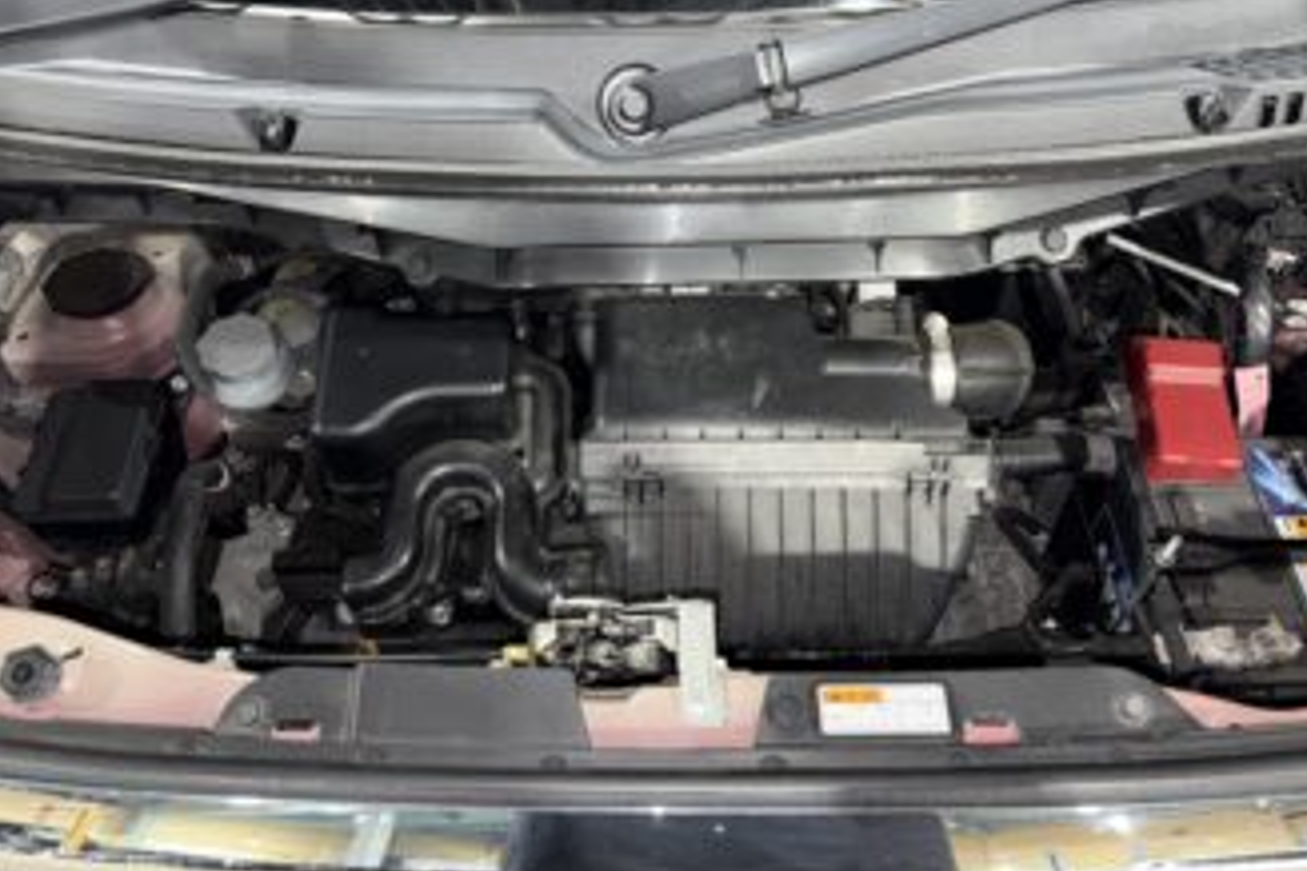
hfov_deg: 63.6
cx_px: 632
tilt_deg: -50.8
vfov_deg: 44.9
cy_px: 390
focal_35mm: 29
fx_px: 1053
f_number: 1.6
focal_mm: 5.96
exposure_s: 1/9
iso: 64
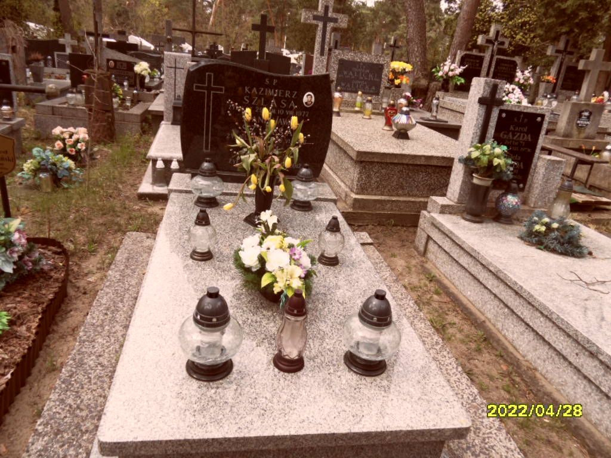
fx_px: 424
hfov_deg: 71.6
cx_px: 306
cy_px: 229
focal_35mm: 24
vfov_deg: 56.8
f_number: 3.2
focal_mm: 3.9
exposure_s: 1/350
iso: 80
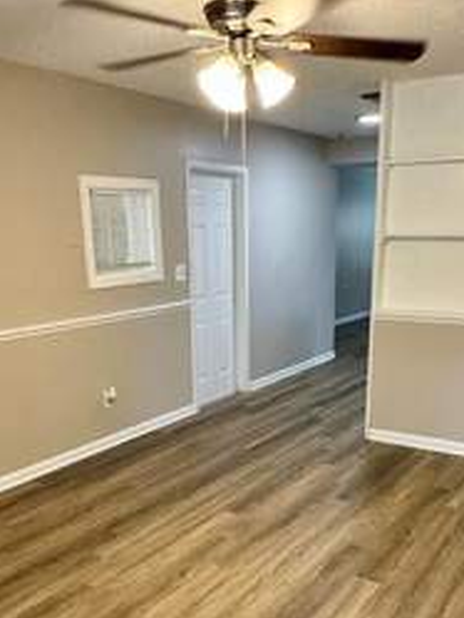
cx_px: 236
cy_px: 427
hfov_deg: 39.7
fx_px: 643
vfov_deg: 50.1
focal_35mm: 36
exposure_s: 1/60
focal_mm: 2.22
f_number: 2.2
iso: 250
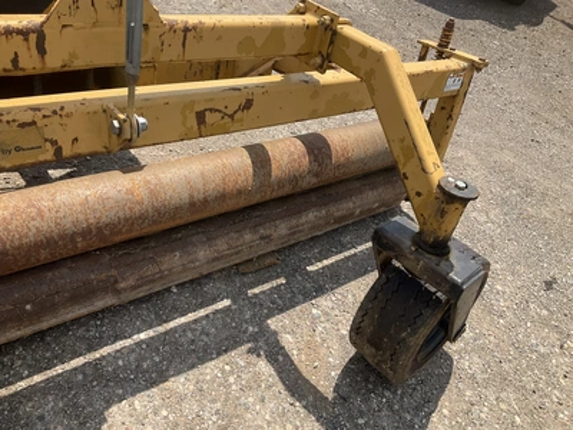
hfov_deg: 61.7
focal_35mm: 29
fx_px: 480
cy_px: 215
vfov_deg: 48.2
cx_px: 286
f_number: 1.8
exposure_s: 1/1451
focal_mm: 3
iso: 25
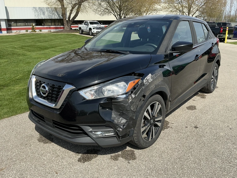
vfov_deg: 49.8
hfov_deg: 63.4
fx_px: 192
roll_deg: +0.5
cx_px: 118
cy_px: 89
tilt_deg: -18.0
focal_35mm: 28
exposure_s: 1/1451
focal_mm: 3
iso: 25
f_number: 1.8
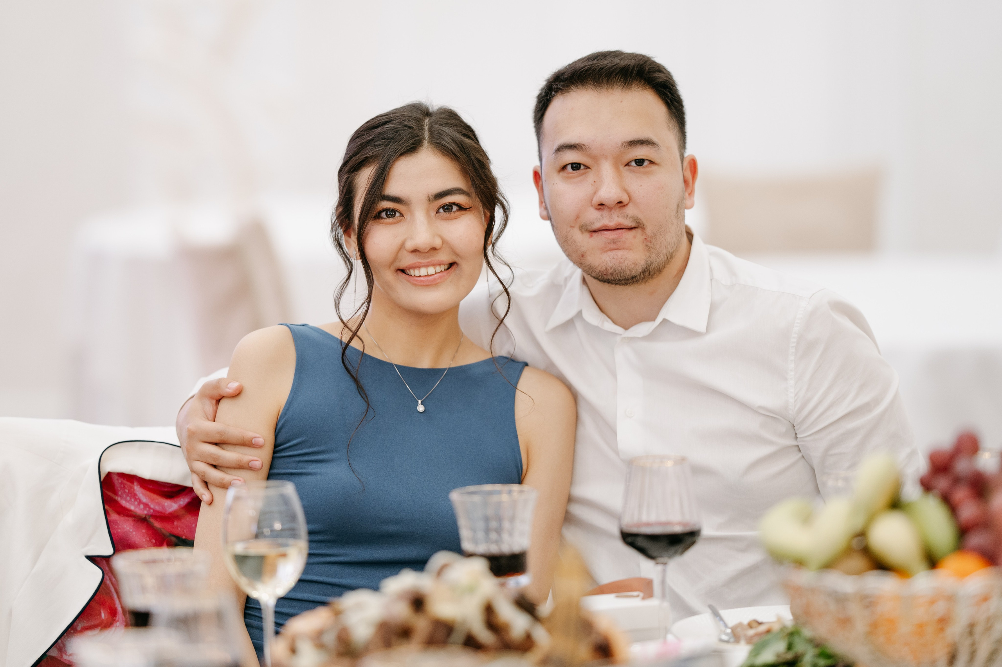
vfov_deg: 9.5
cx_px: 467
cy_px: 325
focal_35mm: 144
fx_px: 4014
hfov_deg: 14.2
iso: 1250
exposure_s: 1/320
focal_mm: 135
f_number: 1.8
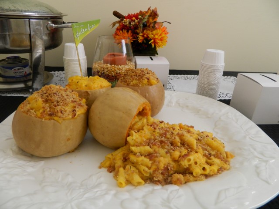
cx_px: 140
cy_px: 104
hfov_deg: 69.4
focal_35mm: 25
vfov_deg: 54.9
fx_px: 201
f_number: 3.1
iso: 180
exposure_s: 1/30
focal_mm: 4.5
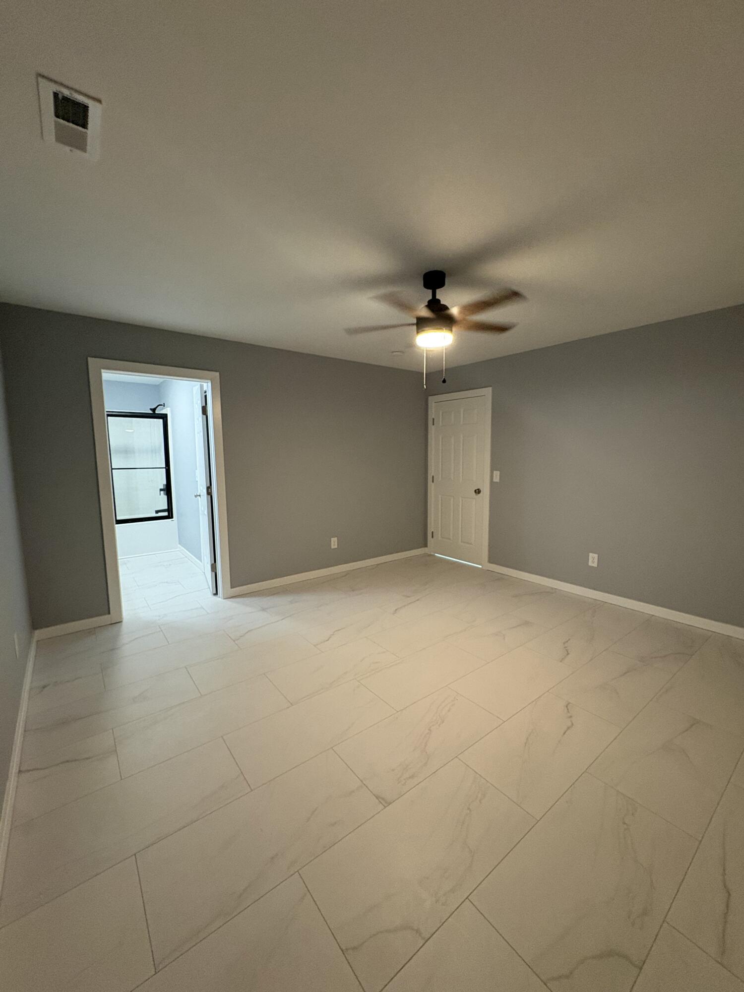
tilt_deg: -5.7
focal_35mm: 14
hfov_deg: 85.7
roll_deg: +0.7
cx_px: 372
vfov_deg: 102.1
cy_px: 496
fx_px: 401
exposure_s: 1/60
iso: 500
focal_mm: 2.22
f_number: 2.2
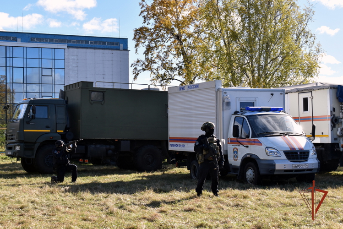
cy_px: 114
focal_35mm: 60
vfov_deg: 22.6
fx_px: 572
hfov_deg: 33.4
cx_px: 172
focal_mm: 40
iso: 200
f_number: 9
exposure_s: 1/320
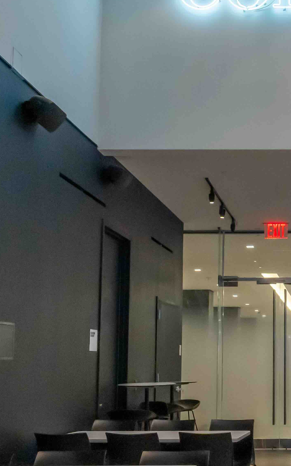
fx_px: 698
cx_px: 345
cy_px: 296
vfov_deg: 36.6
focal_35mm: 55
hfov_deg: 21.9
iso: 1600
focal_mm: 18
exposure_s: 1/125
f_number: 8
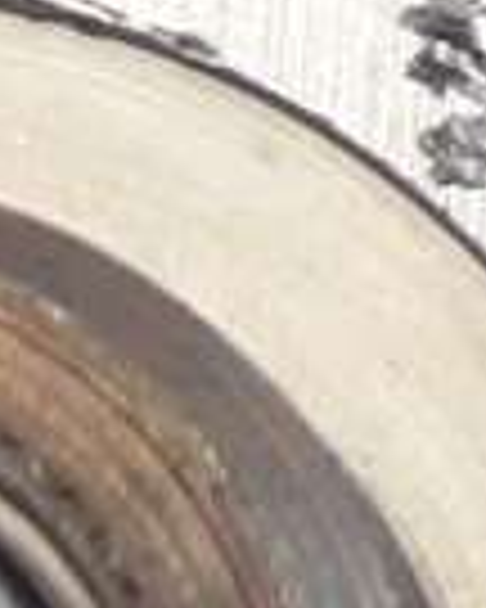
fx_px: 4513
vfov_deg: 7.6
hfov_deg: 5.1
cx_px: 2264
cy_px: 685
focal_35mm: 251
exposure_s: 1/100
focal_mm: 3.7
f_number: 1.9
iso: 64
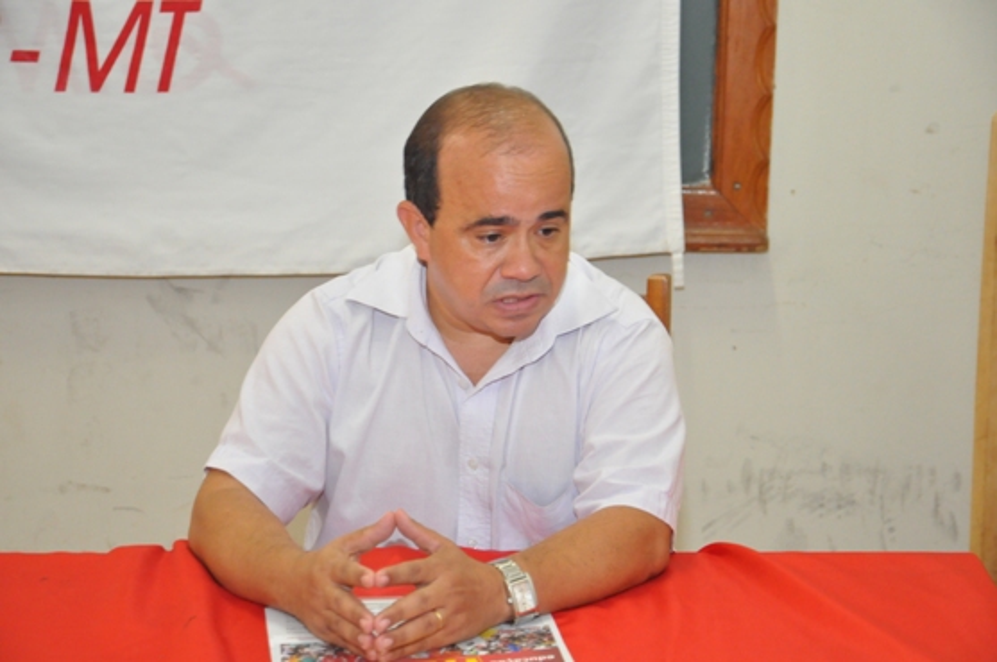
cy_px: 331
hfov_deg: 21.9
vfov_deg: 14.7
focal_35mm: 93
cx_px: 498
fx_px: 2573
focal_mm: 62
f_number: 7.1
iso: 2000
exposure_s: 1/60
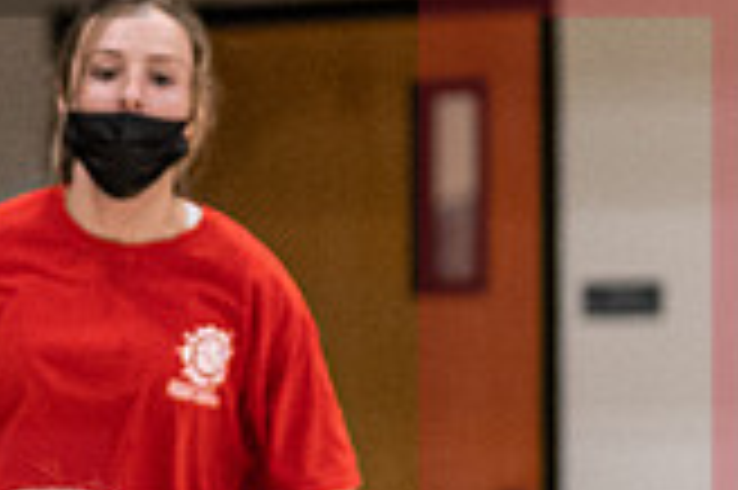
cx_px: 293
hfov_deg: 4.5
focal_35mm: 454
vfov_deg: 3.0
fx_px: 9298
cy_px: 303
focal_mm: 50
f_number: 1.2
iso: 800
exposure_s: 1/1600
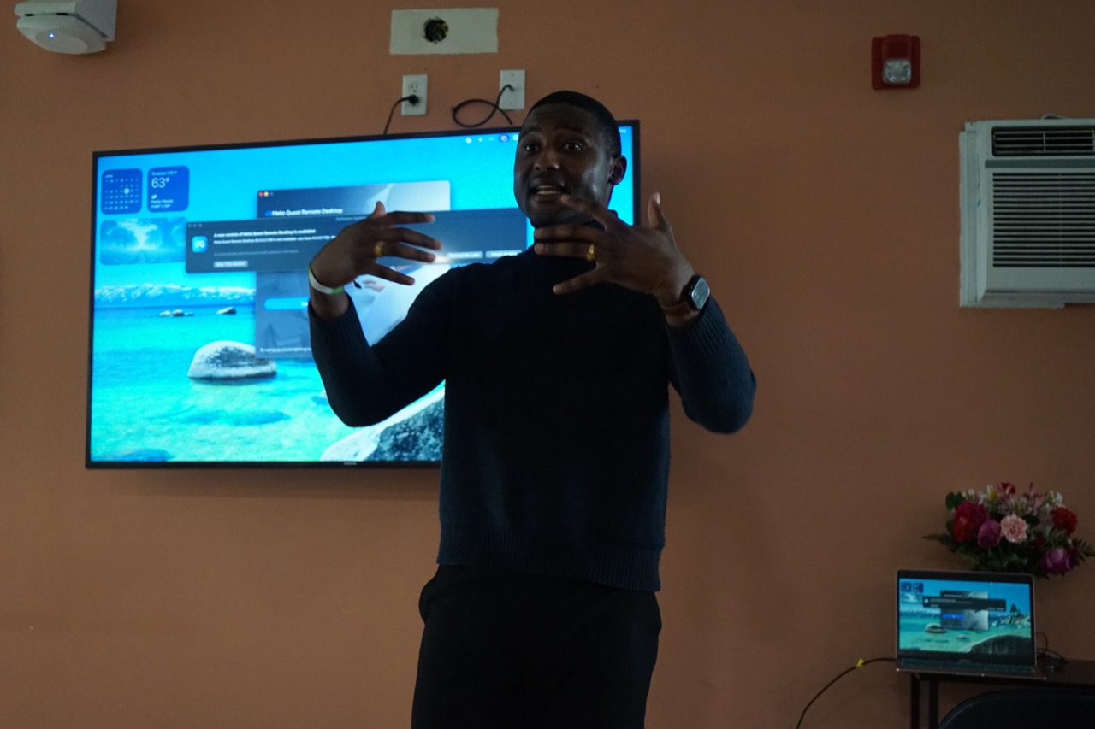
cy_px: 364
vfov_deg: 32.6
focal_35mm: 41
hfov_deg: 47.4
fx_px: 1247
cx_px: 548
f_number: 4.5
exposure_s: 1/160
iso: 4000
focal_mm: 41
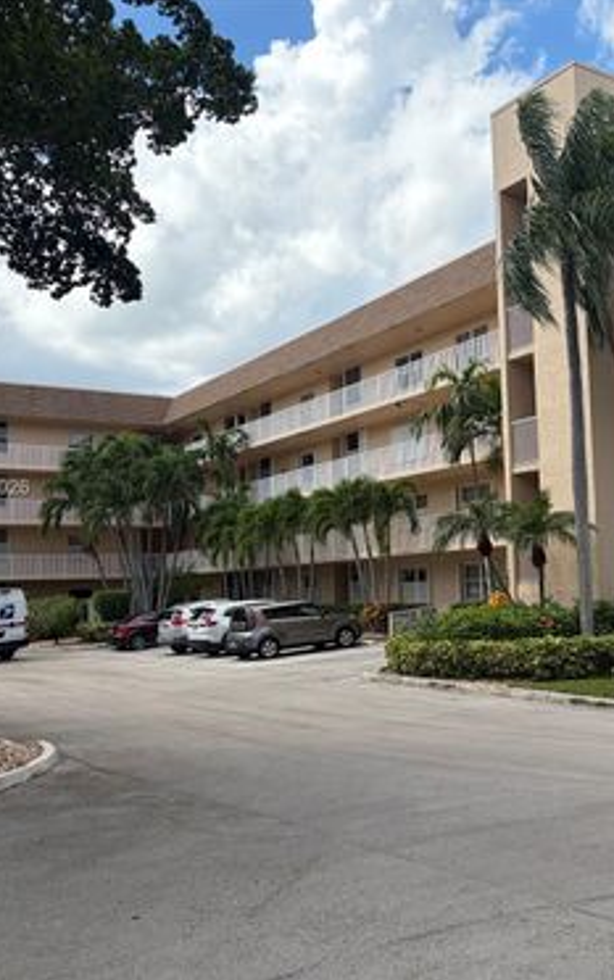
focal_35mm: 37
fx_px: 989
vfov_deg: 52.7
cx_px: 432
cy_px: 489
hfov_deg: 34.0
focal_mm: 5.96
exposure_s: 1/4065
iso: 64
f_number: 1.6
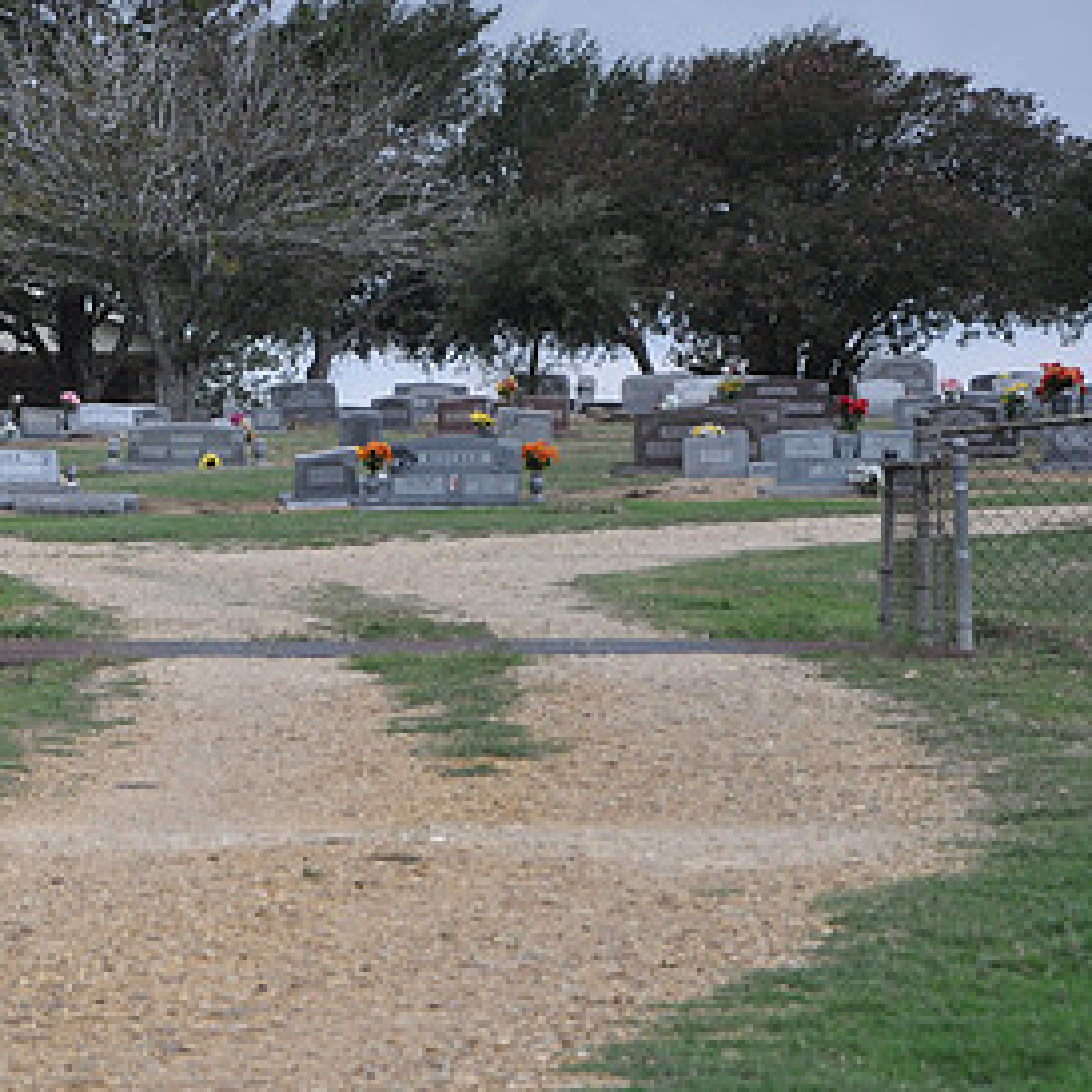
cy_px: 632
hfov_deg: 9.8
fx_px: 6353
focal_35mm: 178
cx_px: 20
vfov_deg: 9.8
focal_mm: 66
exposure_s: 1/500
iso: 400
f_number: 5.6
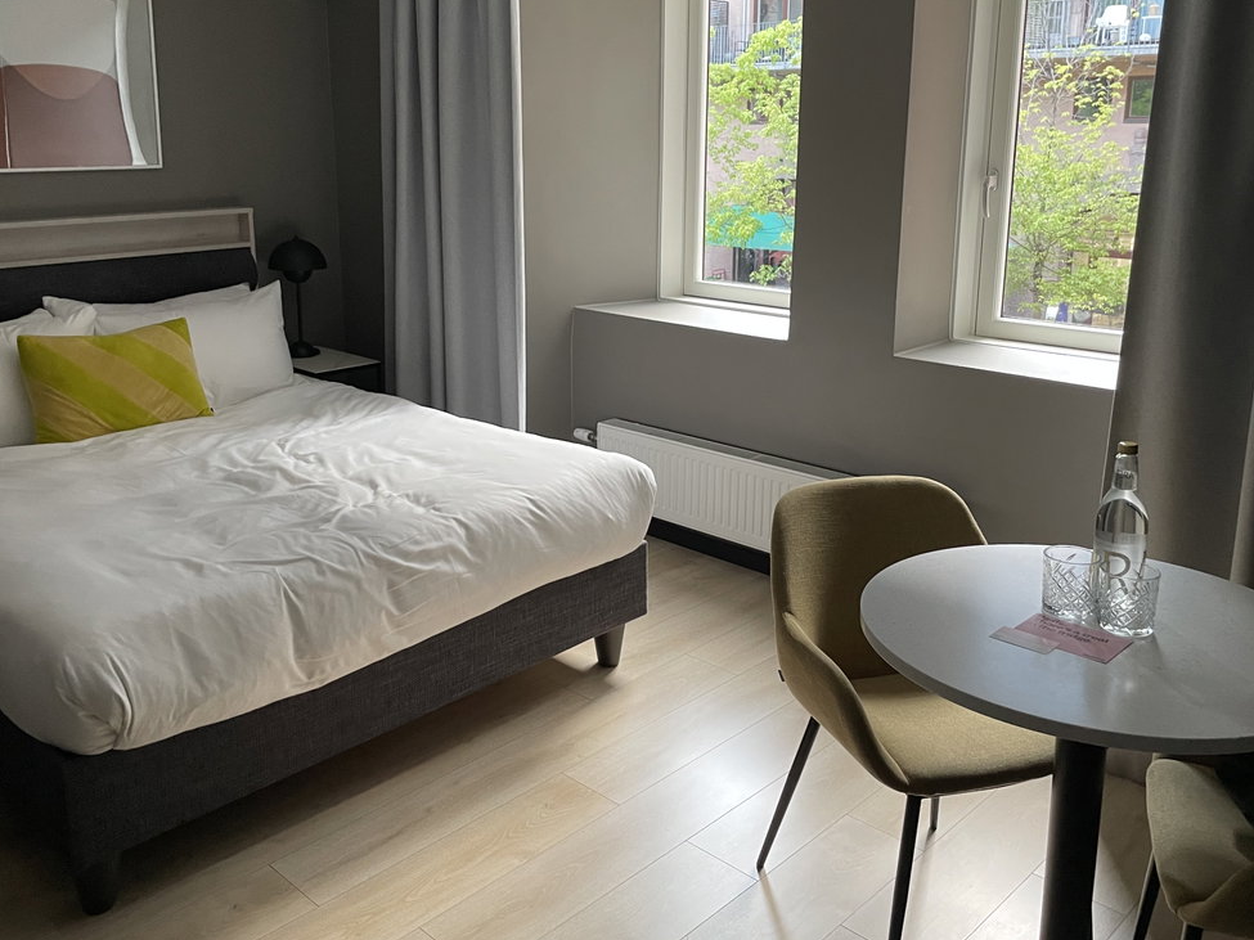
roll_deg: +1.1
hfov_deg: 56.7
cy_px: 390
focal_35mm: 32
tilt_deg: -12.3
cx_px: 566
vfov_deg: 44.0
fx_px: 1159
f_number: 1.6
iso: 160
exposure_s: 1/60
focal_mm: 4.2
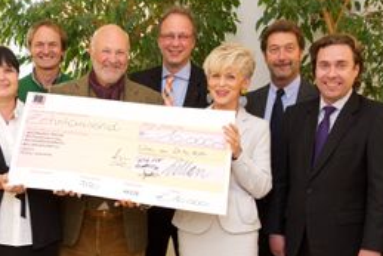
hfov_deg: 26.6
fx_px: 798
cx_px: 92
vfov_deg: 18.0
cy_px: 206
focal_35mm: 75
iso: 2000
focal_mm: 38
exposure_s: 1/100
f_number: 8
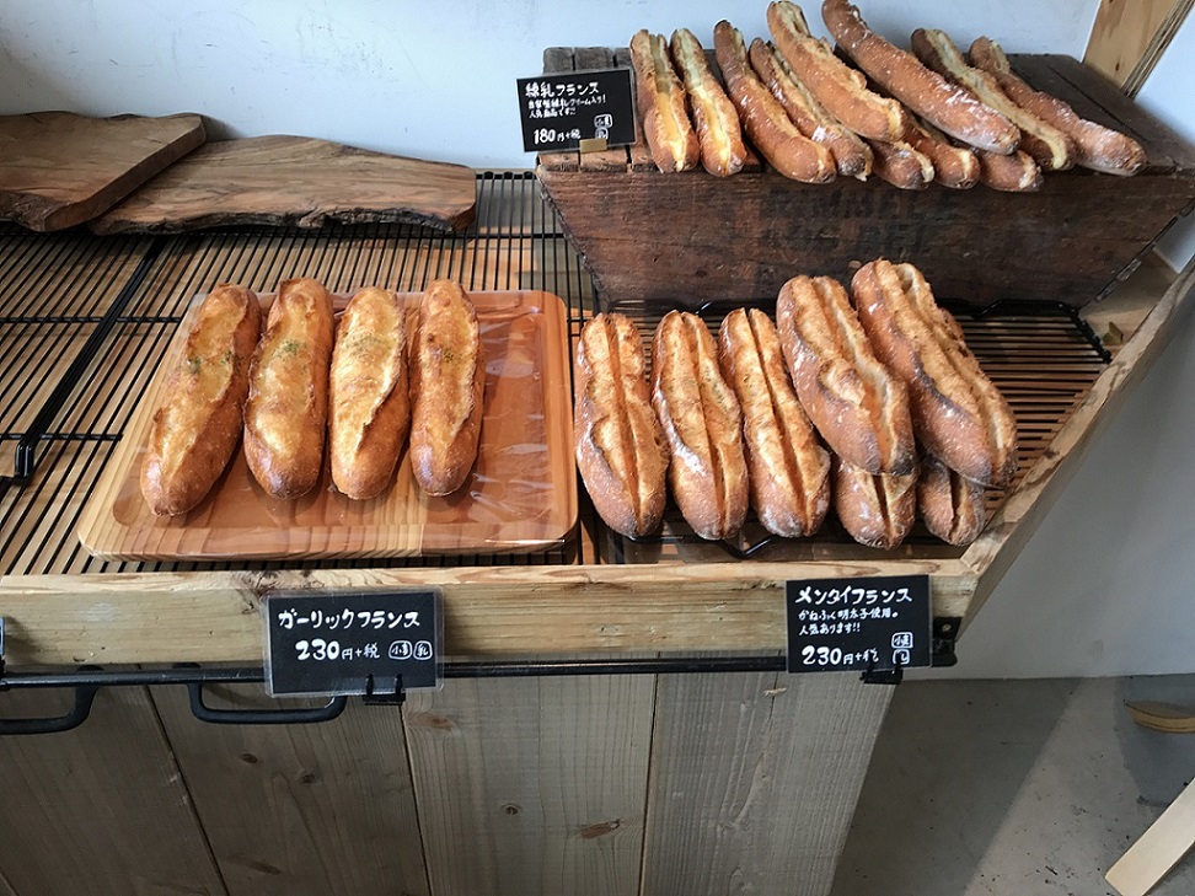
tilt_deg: -39.2
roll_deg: -1.5
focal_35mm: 28
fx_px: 967
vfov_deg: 49.7
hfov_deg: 63.4
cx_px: 598
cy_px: 448
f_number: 1.8
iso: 25
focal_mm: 3.99
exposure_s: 1/60
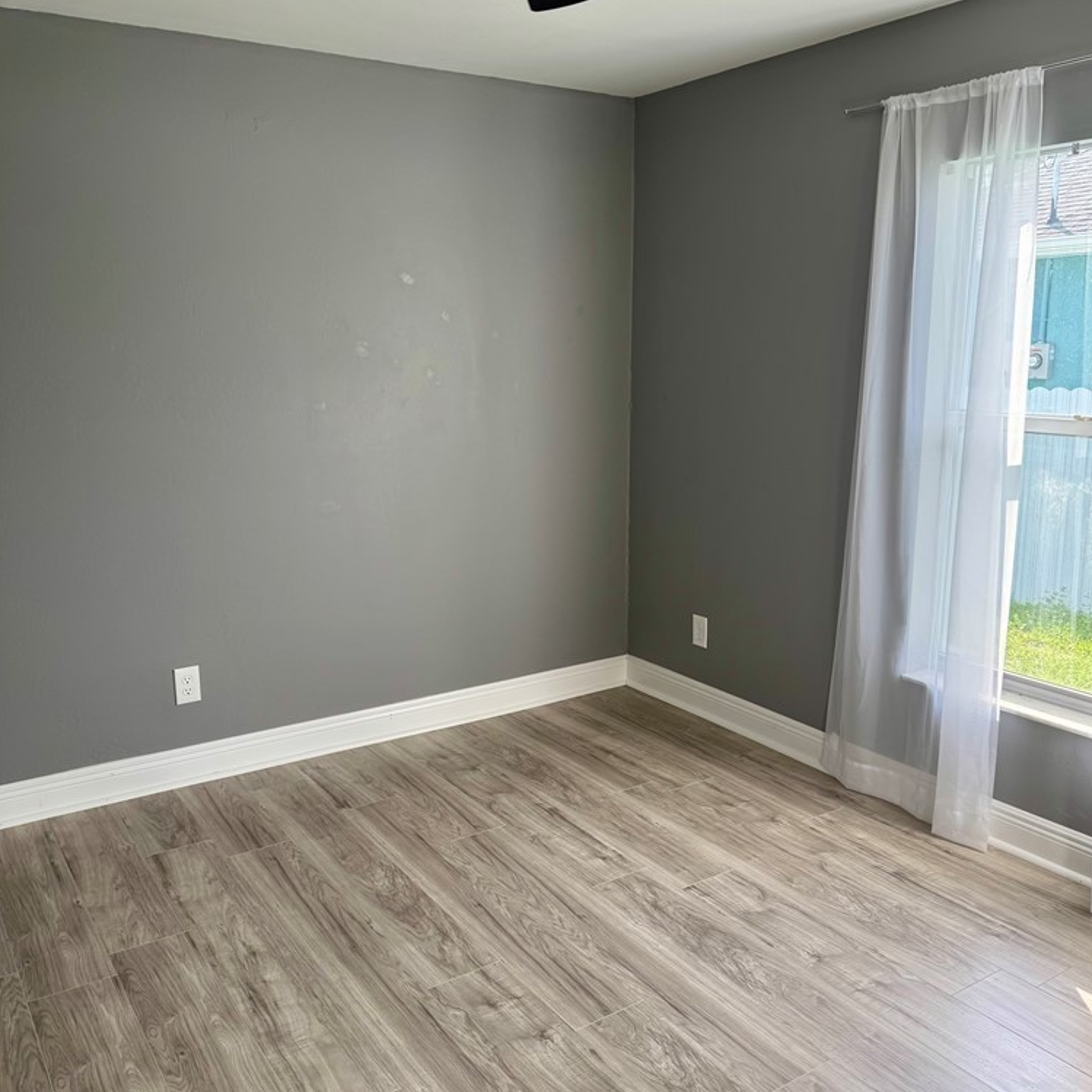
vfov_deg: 55.6
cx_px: 553
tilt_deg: -8.8
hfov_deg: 55.6
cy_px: 538
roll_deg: -0.6
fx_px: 1035
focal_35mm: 29
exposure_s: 1/216
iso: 80
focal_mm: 6.76
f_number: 1.78
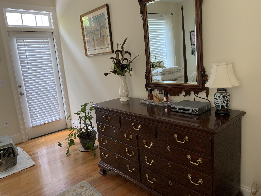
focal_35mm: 26
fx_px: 196
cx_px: 130
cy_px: 98
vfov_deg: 53.1
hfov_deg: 67.3
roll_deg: +3.9
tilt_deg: -9.4
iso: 200
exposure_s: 1/60
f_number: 1.8
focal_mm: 4.25
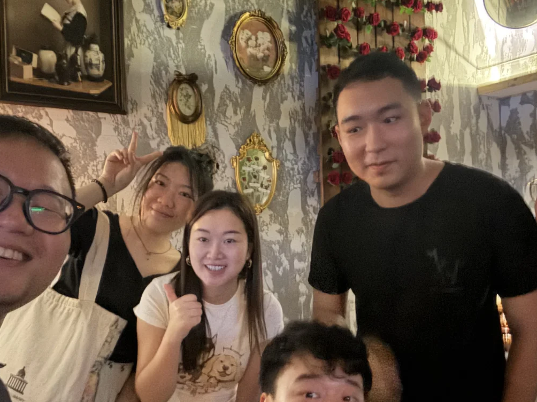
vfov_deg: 42.8
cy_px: 240
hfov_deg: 55.3
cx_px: 279
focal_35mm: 33
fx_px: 512
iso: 2000
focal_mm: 2.69
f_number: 1.9
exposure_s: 1/14
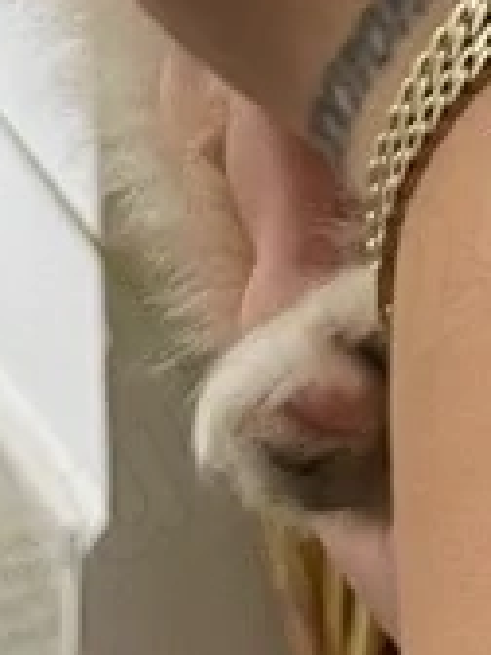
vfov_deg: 9.5
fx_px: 3745
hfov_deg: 7.4
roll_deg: -1.4
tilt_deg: -20.0
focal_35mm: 198
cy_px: -538
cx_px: 631
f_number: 1.6
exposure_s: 1/50
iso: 200
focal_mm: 5.1
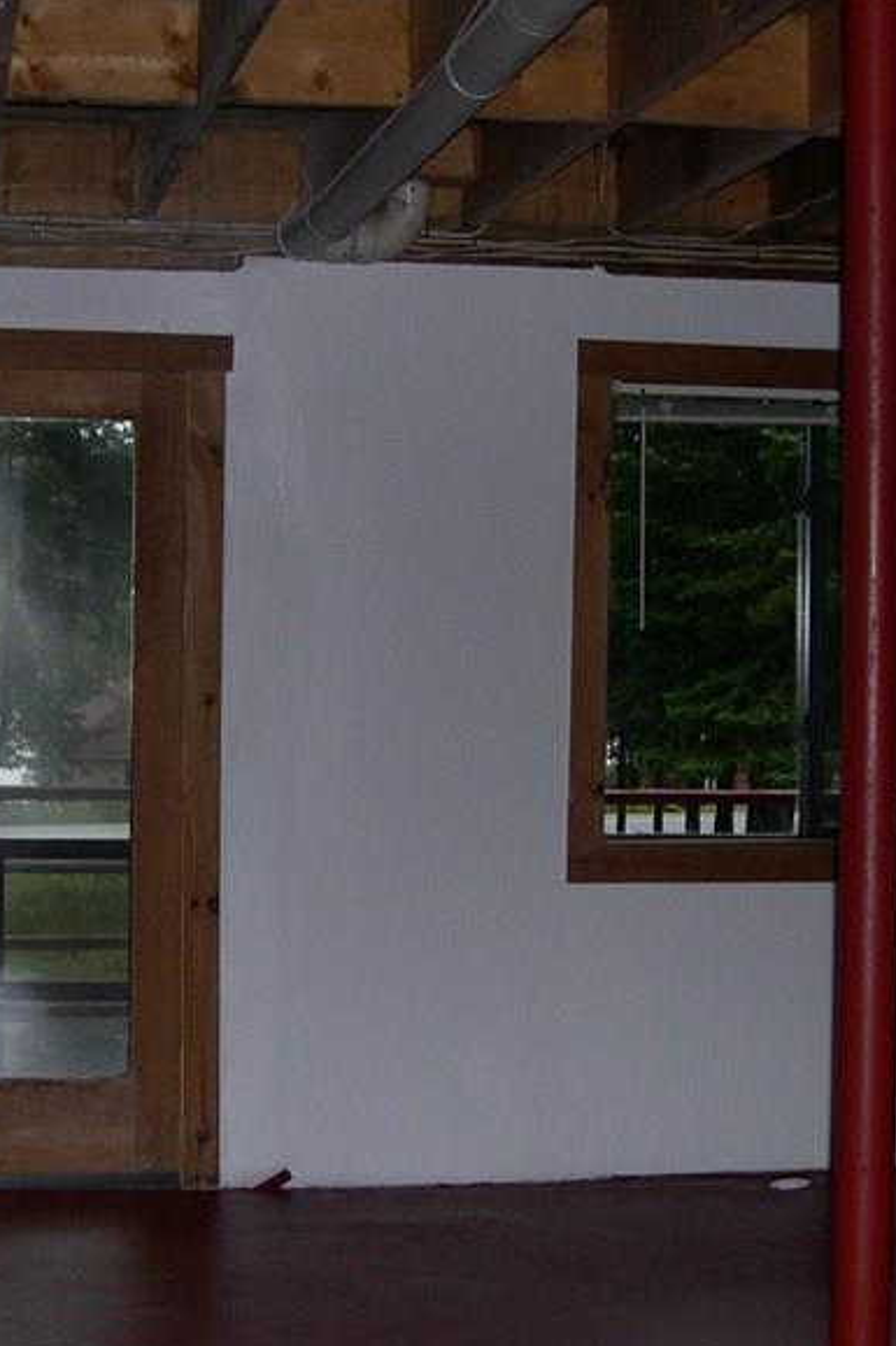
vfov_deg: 28.9
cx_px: 421
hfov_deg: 19.4
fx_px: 2615
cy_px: 687
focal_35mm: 70
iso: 171
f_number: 2.8
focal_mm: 8
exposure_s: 1/60
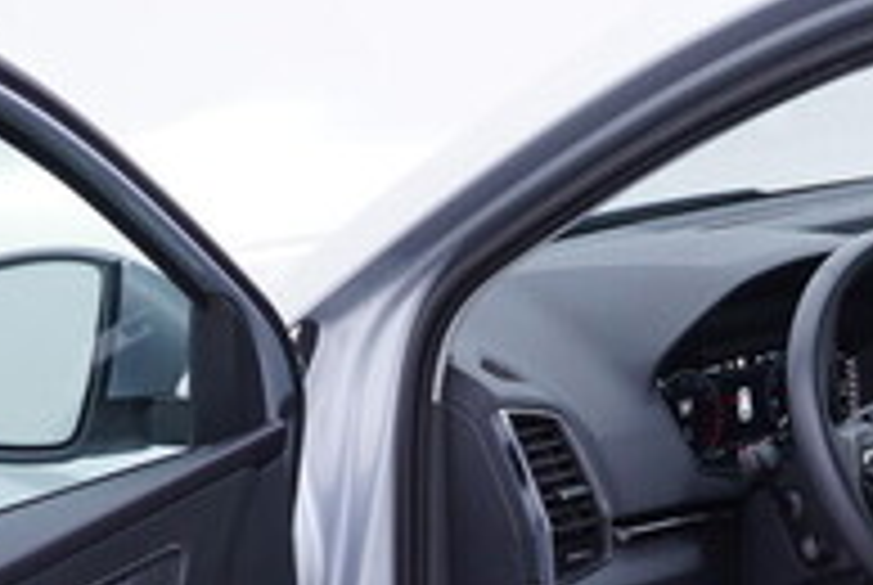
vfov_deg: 13.2
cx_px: 806
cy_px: 659
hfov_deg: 19.6
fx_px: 2477
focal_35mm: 102
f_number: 3.2
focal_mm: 24
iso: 125
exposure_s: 1/50
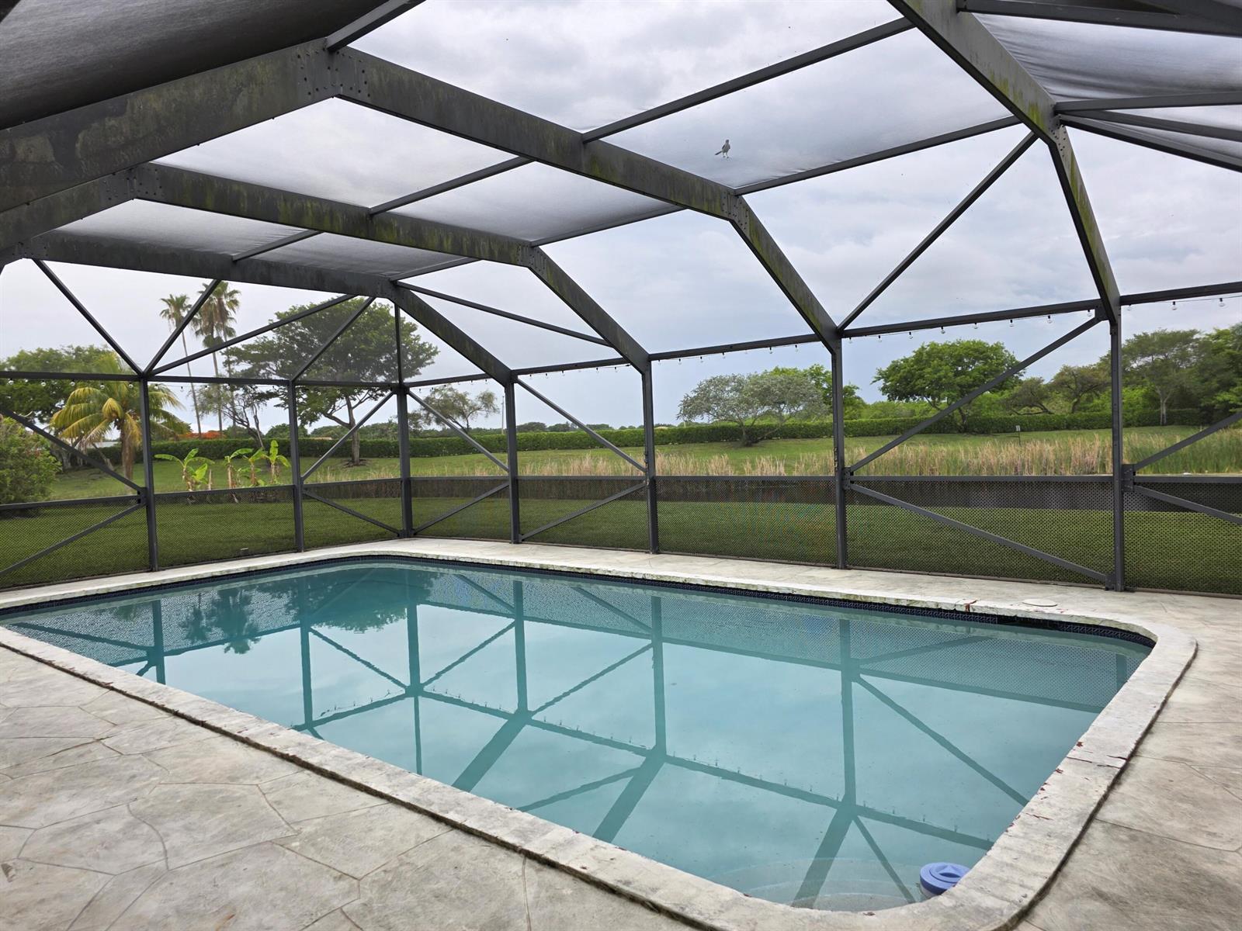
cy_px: 466
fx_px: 825
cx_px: 621
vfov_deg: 58.9
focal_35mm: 23
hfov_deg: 73.9
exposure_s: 1/359
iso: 25
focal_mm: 6.3
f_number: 1.7
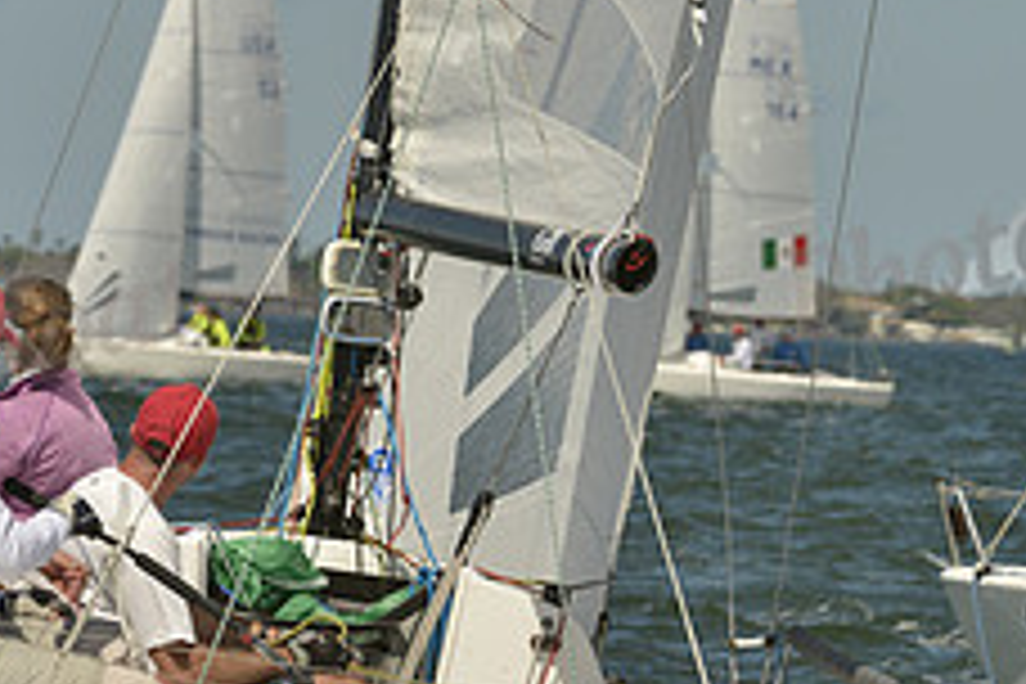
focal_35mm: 509
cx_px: 554
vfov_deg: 2.7
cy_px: 520
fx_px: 14505
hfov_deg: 4.1
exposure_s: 1/1000
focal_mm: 200
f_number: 11
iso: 280
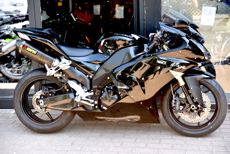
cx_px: 115
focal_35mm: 65
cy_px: 77
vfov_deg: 20.9
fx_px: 415
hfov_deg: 30.9
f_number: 2.8
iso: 100
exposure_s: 1/60
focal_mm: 65
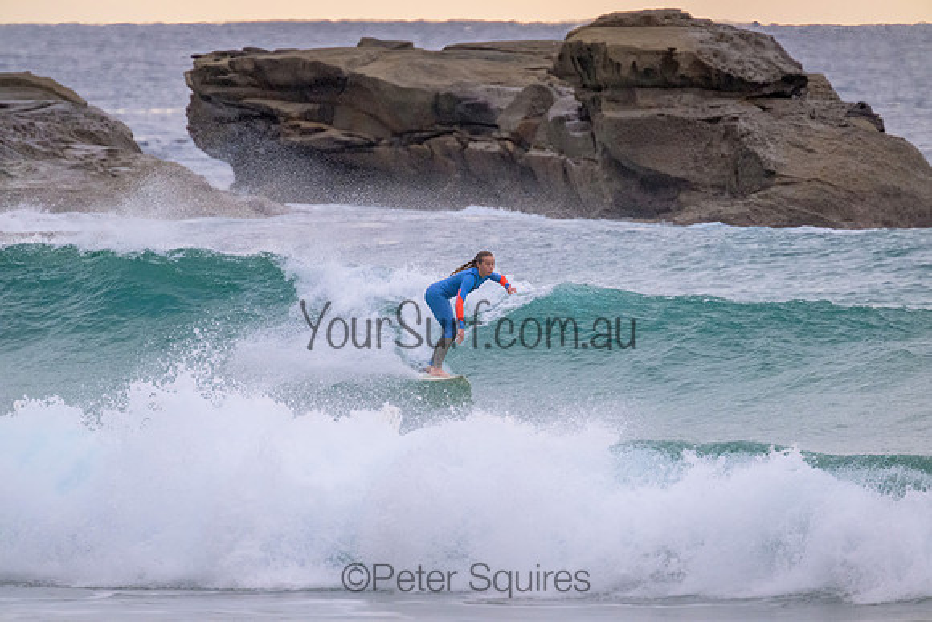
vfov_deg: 1.7
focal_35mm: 800
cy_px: 311
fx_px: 20715
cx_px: 466
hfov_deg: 2.6
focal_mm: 800
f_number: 11
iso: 6400
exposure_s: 1/320
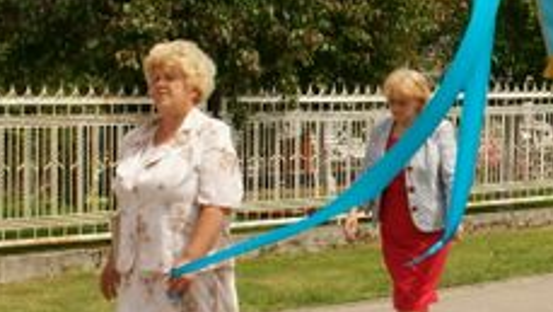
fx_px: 1936
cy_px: 104
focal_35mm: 132
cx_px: 606
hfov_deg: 15.8
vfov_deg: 9.2
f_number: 9
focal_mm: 30
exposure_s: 1/250
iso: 100
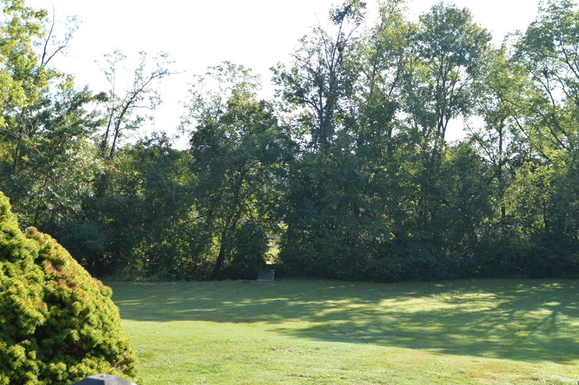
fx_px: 643
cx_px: 337
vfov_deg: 33.3
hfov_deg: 48.3
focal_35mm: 40
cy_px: 183
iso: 100
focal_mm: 20
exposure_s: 1/160
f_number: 6.3
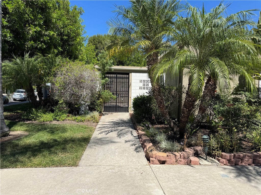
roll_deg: -1.3
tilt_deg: -1.8
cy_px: 98
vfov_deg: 56.8
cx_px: 130
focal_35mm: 24
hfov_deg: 71.6
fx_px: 181
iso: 80
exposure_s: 1/4049
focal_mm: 6.76
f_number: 1.78
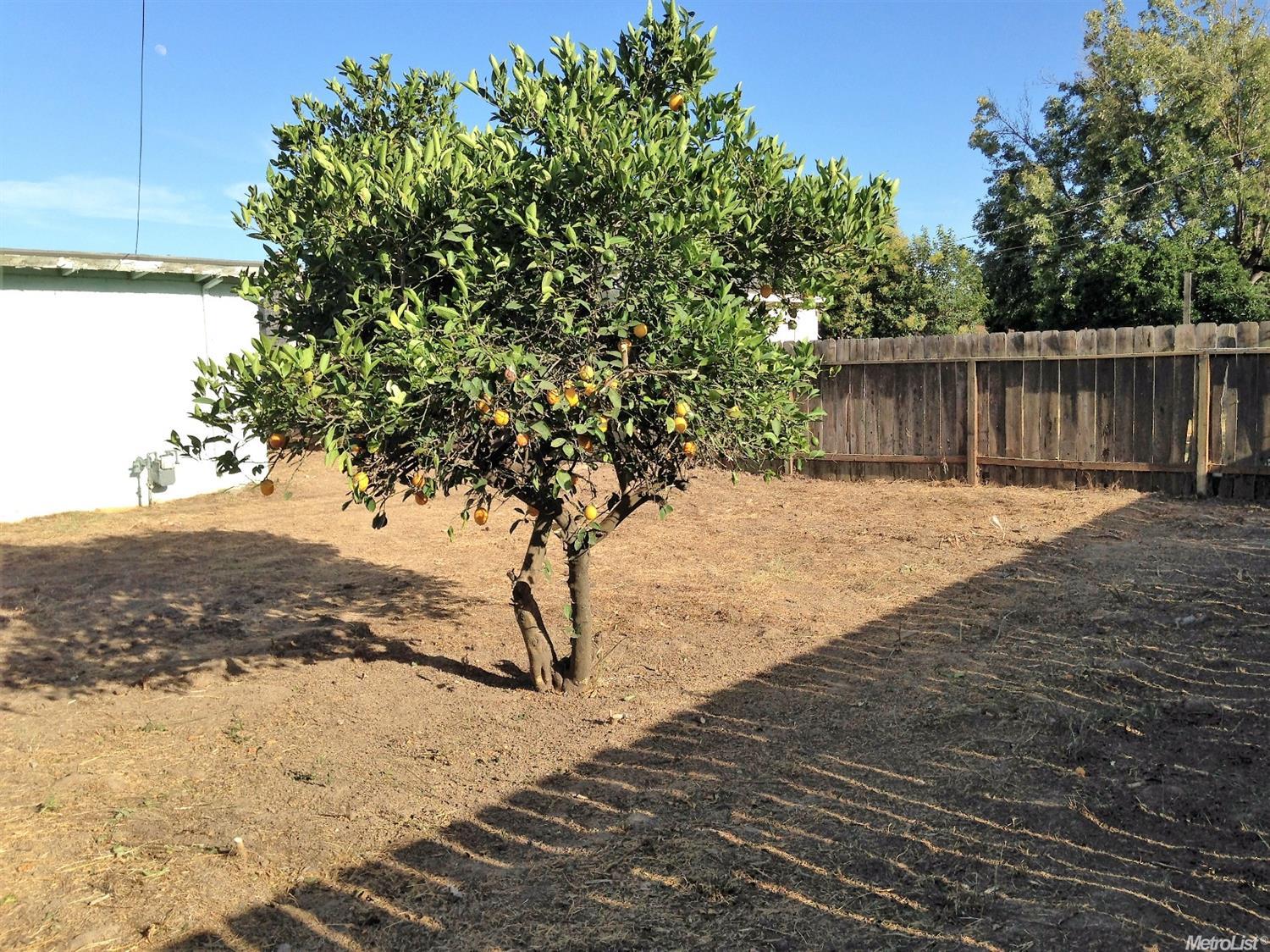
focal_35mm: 33
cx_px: 635
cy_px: 476
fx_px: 1210
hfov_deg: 55.4
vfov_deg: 42.9
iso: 50
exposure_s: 1/1063
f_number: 2.4
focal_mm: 4.12
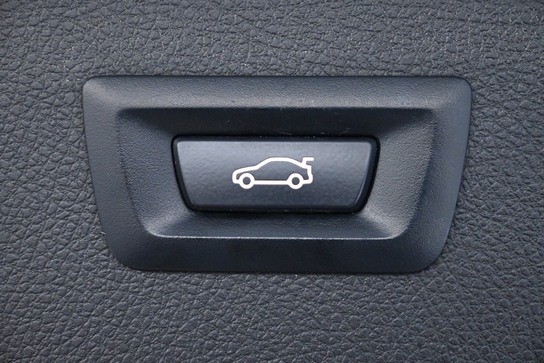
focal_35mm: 56
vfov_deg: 24.4
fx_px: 839
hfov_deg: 35.9
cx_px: 272
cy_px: 182
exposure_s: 1/60
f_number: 5.3
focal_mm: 37
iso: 4000
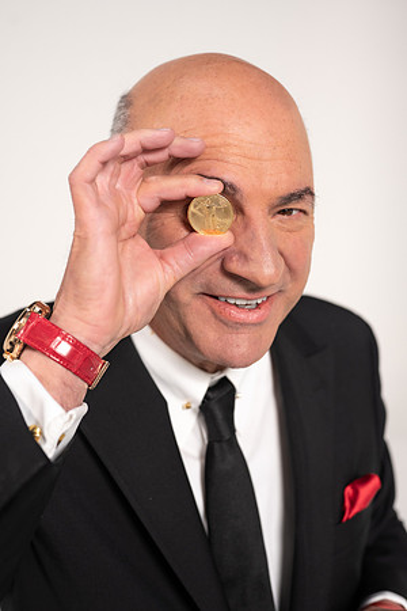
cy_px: 306
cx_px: 204
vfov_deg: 39.6
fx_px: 848
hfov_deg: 27.0
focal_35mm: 50
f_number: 4
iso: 400
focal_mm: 50
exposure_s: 1/125
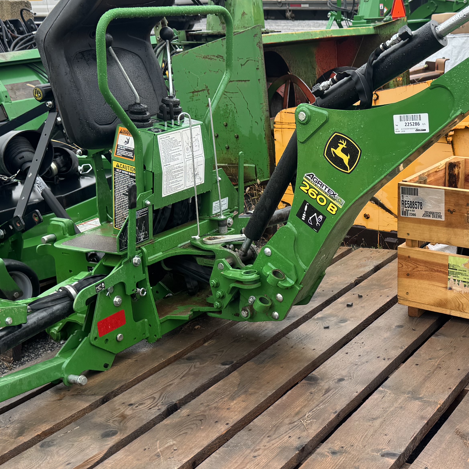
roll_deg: +1.6
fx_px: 797
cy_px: 243
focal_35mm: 52
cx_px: 342
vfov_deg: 32.8
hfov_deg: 32.3
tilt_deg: -14.8
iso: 64
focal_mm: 6.76
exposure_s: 1/232
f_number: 1.78
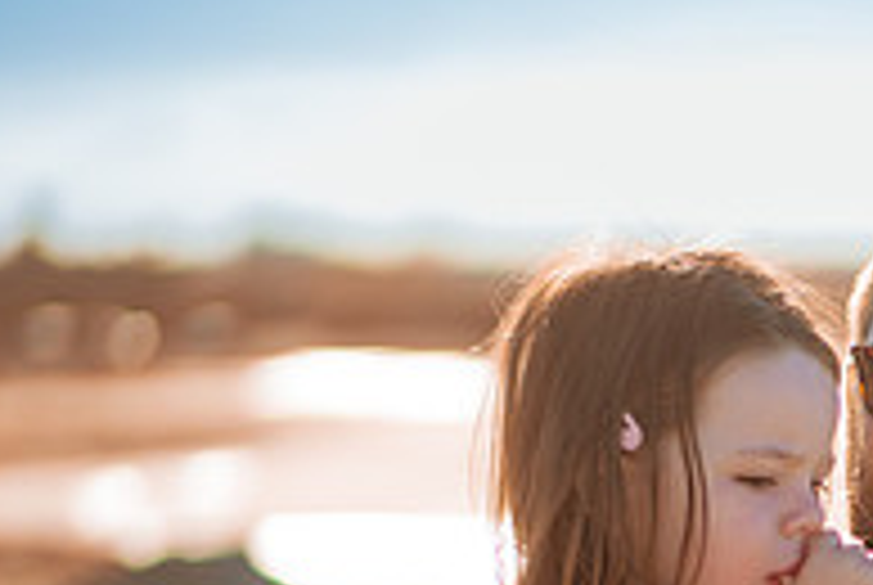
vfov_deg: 7.8
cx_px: 1040
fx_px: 4202
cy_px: 817
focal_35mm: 173
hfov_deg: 11.6
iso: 50
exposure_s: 1/8000
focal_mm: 58
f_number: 1.4
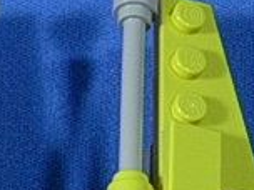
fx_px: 1952
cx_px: 17
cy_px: 277
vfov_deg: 5.5
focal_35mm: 266
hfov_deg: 7.4
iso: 70
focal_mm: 9.6
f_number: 3.5
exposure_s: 1/11.3
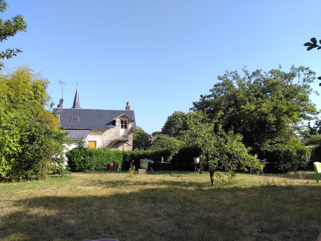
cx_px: 160
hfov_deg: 65.3
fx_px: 250
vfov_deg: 51.4
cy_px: 120
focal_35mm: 27
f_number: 1.8
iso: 100
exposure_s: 1/324
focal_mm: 4.05
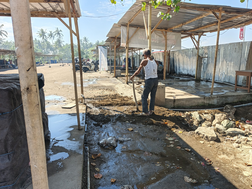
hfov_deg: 73.9
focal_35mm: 23
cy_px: 94
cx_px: 126
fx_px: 167
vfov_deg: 58.9
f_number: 1.8
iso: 50
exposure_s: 1/309
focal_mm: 5.56
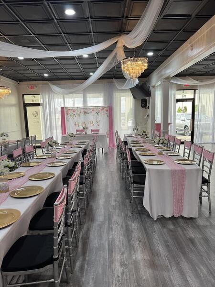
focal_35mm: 24
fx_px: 199
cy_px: 144
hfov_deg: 56.8
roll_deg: +2.3
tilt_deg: -7.5
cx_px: 108
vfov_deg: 71.6
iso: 125
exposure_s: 1/120
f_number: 1.78
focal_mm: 6.76
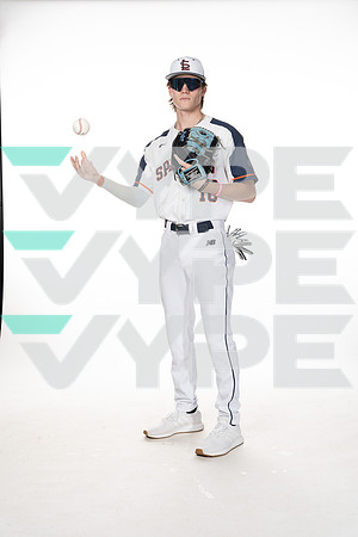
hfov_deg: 26.5
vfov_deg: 38.9
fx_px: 761
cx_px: 179
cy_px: 268
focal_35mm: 51
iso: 400
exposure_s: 1/250
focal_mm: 51
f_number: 6.3
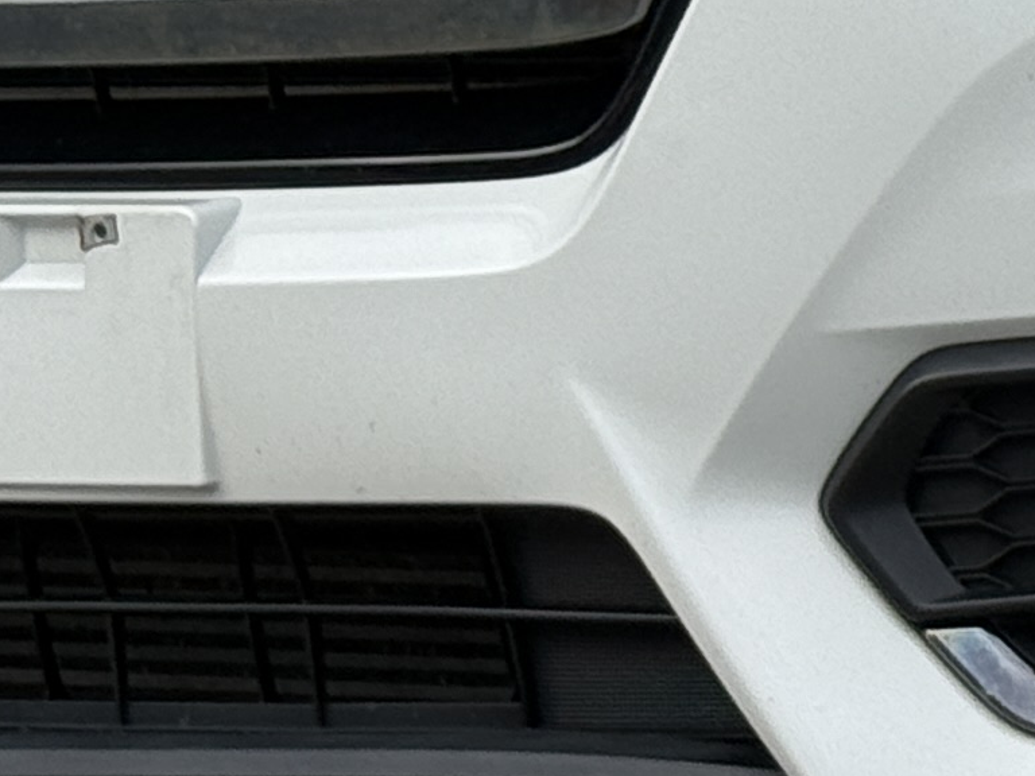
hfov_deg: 7.8
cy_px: -426
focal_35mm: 252
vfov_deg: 5.8
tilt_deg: +1.6
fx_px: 7535
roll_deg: -0.2
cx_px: 1368
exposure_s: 1/2146
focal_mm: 6.76
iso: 64
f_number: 1.78
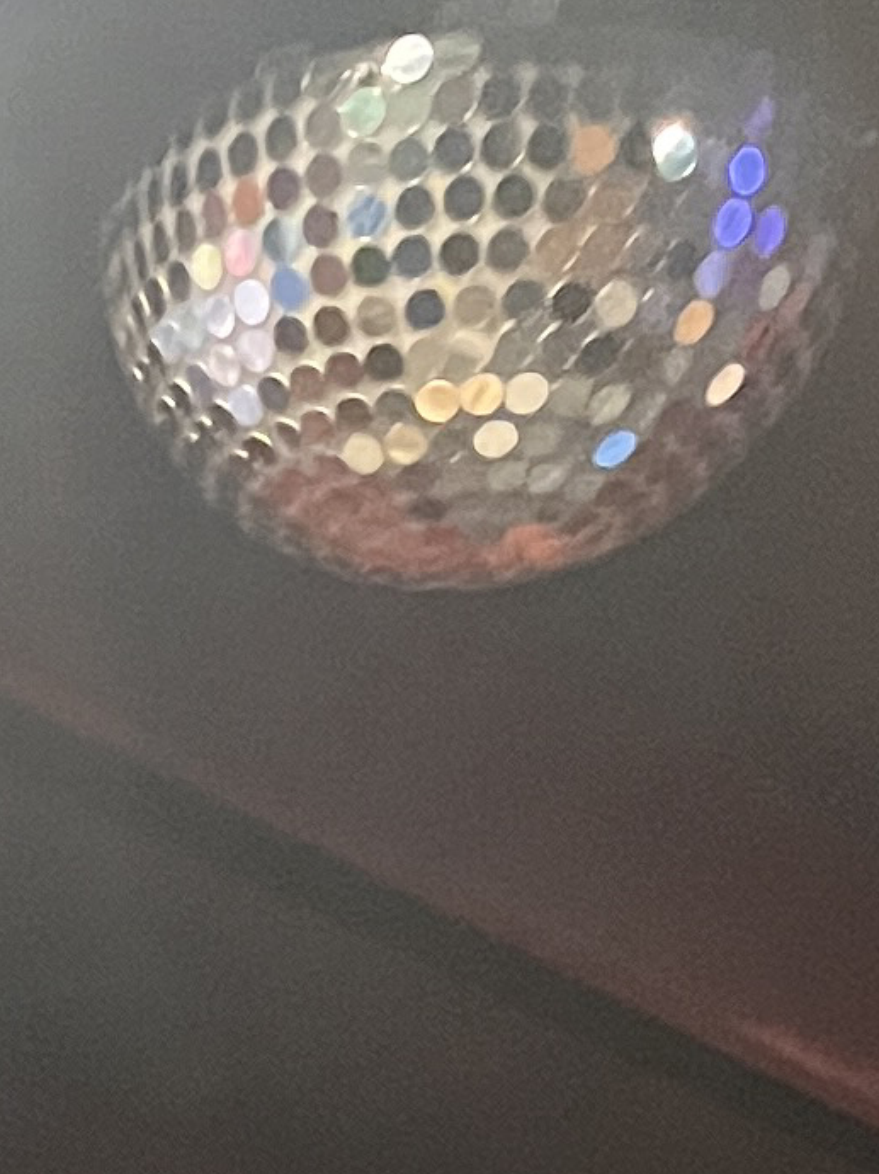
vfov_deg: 11.1
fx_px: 5149
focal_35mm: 152
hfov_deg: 9.1
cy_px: 2750
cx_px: -956
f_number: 1.6
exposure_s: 1/40
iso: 500
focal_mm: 5.1
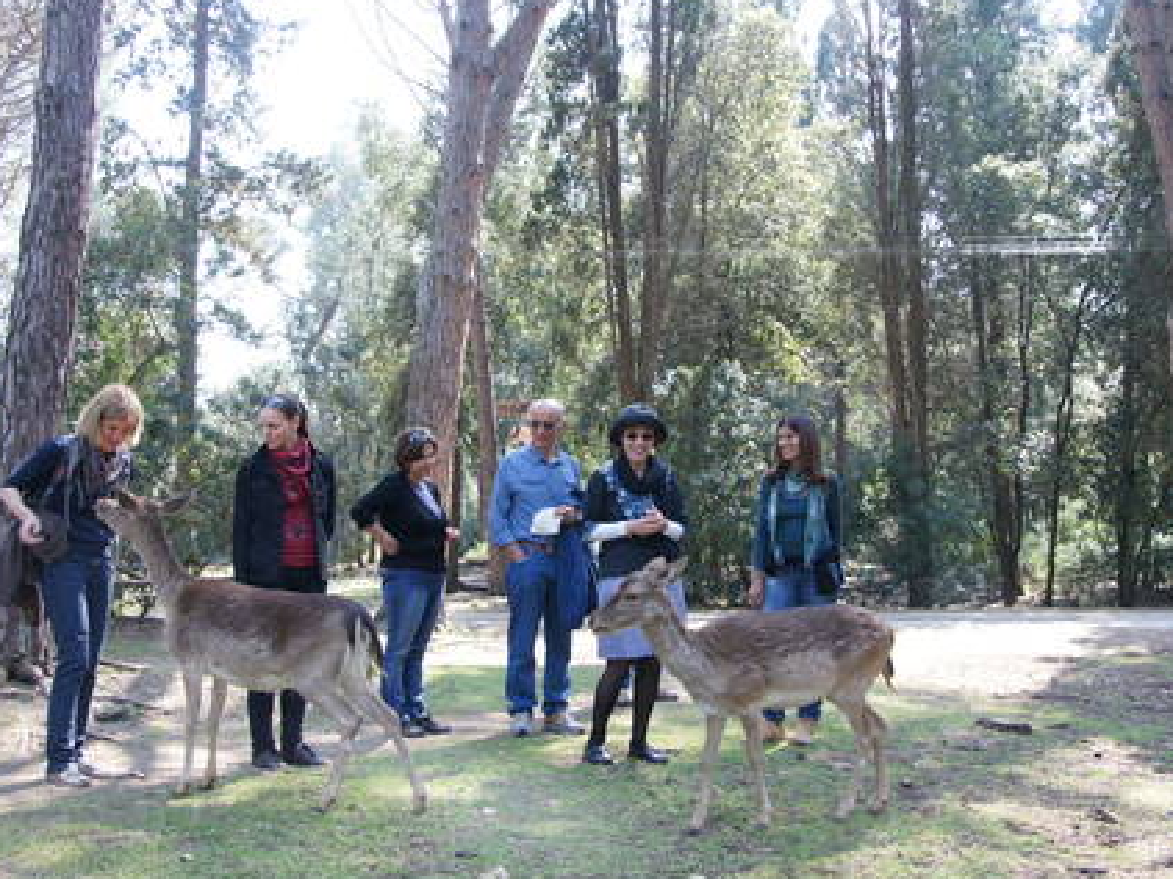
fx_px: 1253
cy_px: 441
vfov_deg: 38.6
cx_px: 607
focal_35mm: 37
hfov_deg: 50.1
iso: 200
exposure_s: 1/60
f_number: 5
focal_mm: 22
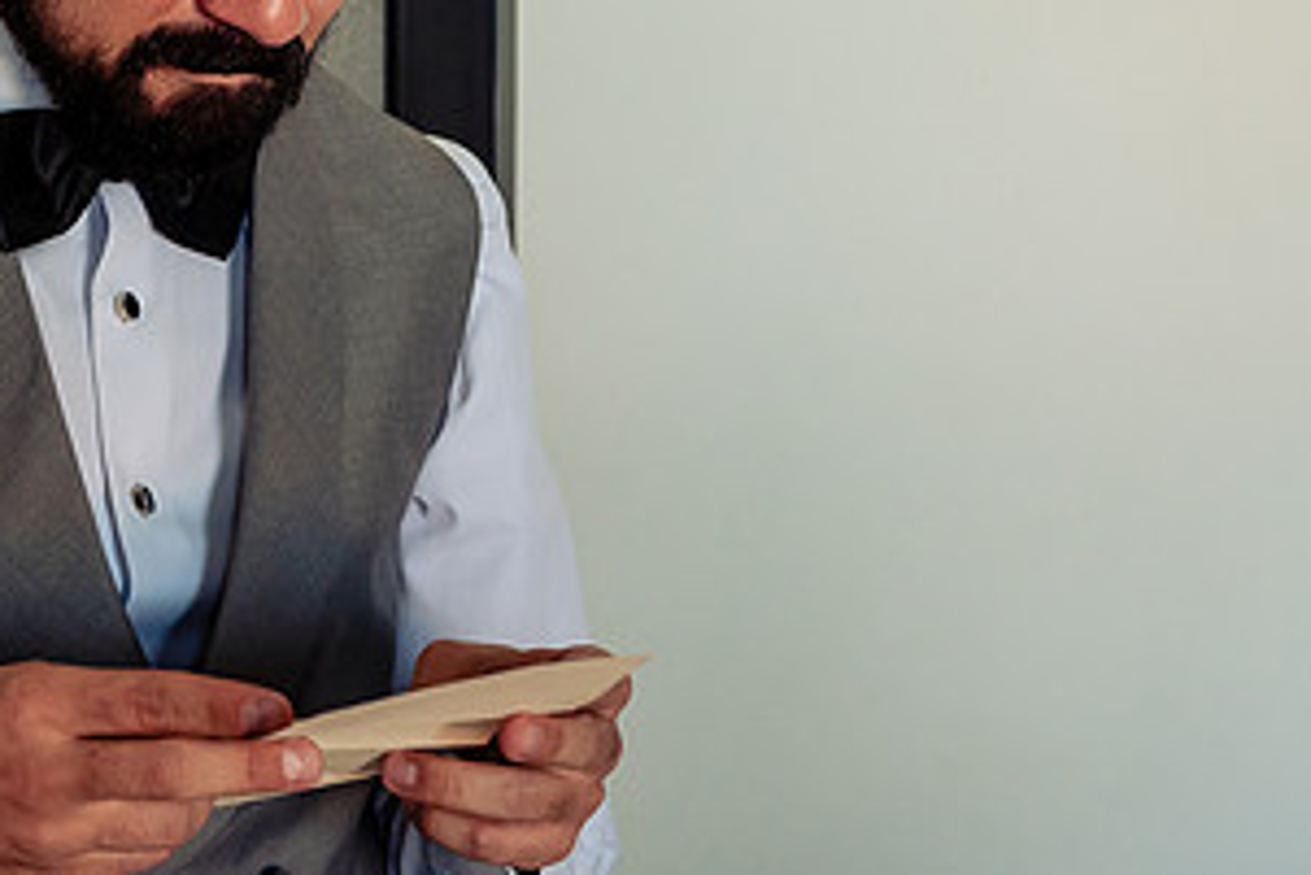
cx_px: 146
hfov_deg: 18.8
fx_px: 3898
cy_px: 89
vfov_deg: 12.7
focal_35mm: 107
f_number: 4.5
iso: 800
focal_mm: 48
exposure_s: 1/100
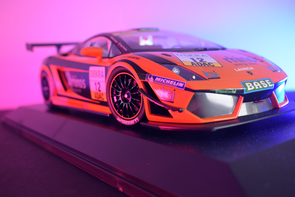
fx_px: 332
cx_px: 148
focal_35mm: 40
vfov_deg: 33.0
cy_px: 98
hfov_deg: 47.9
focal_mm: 27
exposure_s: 1/125
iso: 800
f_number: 5.6
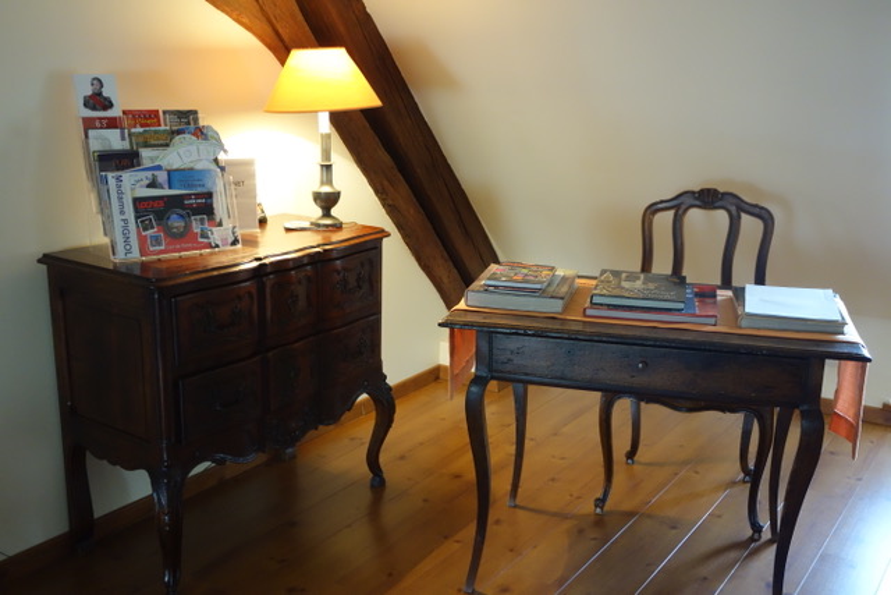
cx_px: 446
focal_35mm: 38
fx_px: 941
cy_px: 298
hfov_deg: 50.7
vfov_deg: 35.1
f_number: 2.8
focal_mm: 14.23
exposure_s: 1/40
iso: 800
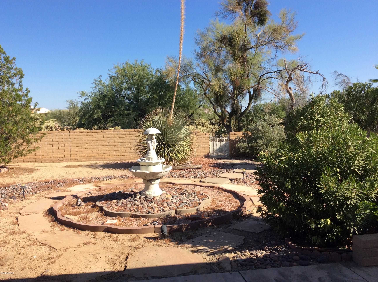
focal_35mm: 33
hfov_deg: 55.4
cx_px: 189
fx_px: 360
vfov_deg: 42.8
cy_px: 141
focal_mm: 3.3
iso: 32
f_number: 2.4
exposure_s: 1/1079
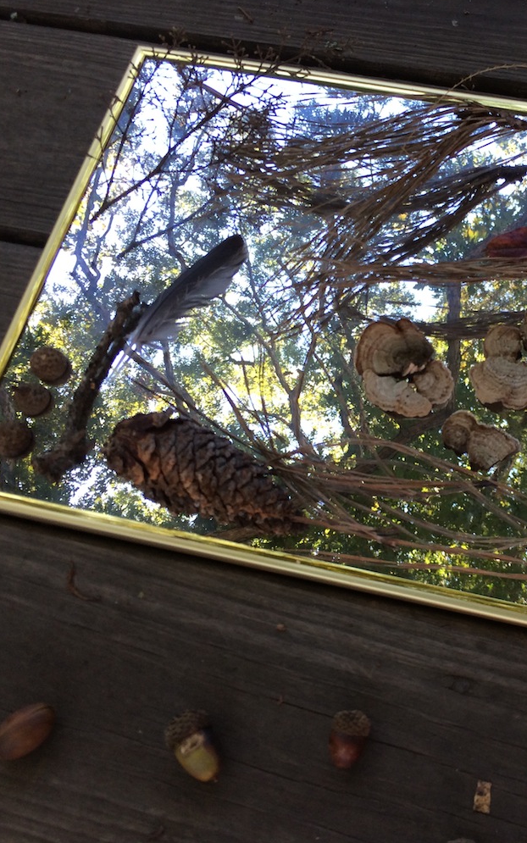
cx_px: 474
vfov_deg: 47.2
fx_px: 965
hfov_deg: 29.3
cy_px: 423
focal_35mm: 42
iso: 50
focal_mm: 4.15
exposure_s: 1/120
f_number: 2.2
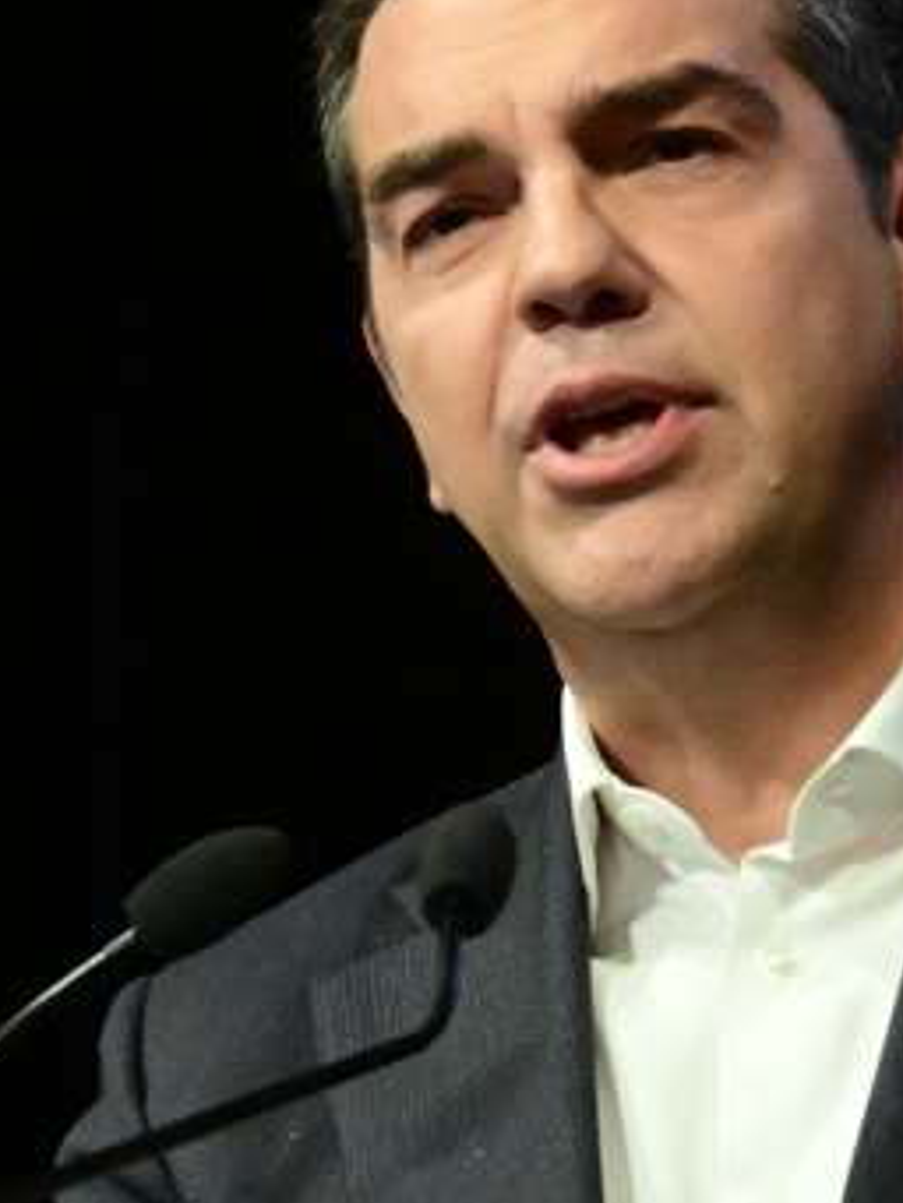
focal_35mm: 894
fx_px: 31075
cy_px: 903
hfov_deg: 1.7
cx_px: 307
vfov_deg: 2.2
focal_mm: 175
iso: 8000
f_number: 5.6
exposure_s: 1/500
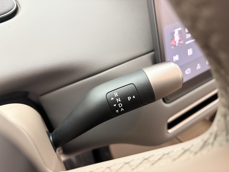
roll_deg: +4.6
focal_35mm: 26
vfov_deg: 53.1
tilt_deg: -38.2
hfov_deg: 67.3
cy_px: 86
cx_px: 114
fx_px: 172
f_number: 1.6
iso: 400
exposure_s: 1/40
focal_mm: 5.96
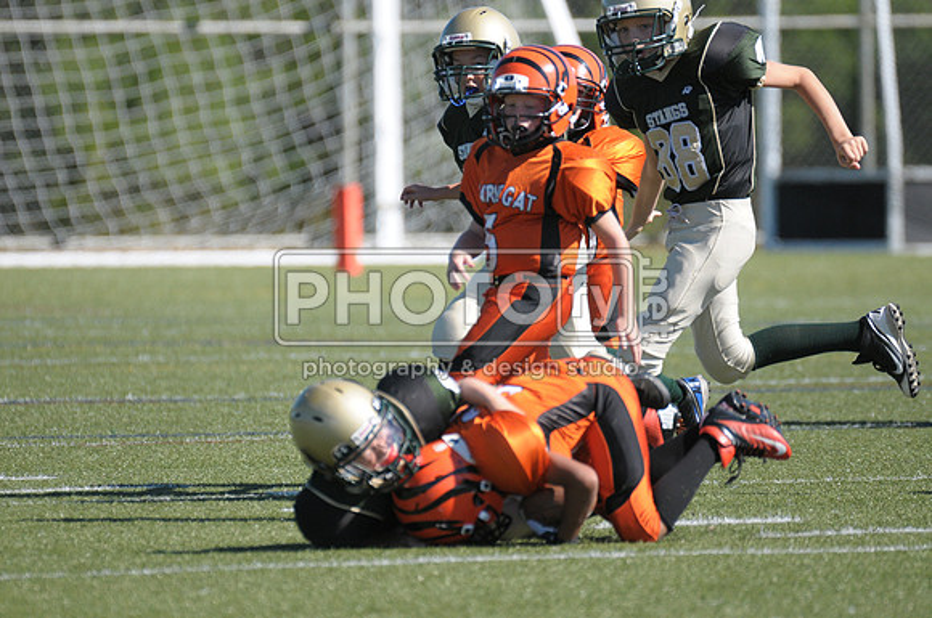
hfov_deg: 3.4
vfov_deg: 2.3
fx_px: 15512
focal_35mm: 600
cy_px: 309
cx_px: 466
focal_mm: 400
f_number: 4
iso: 640
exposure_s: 1/3200
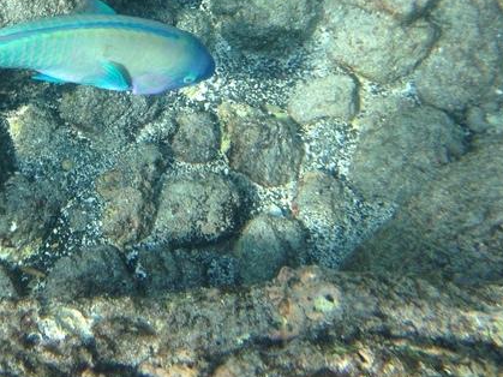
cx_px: 95
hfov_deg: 30.0
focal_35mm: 63
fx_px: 915
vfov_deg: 22.7
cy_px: 42
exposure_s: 1/417
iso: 50
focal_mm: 4.12
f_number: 2.4
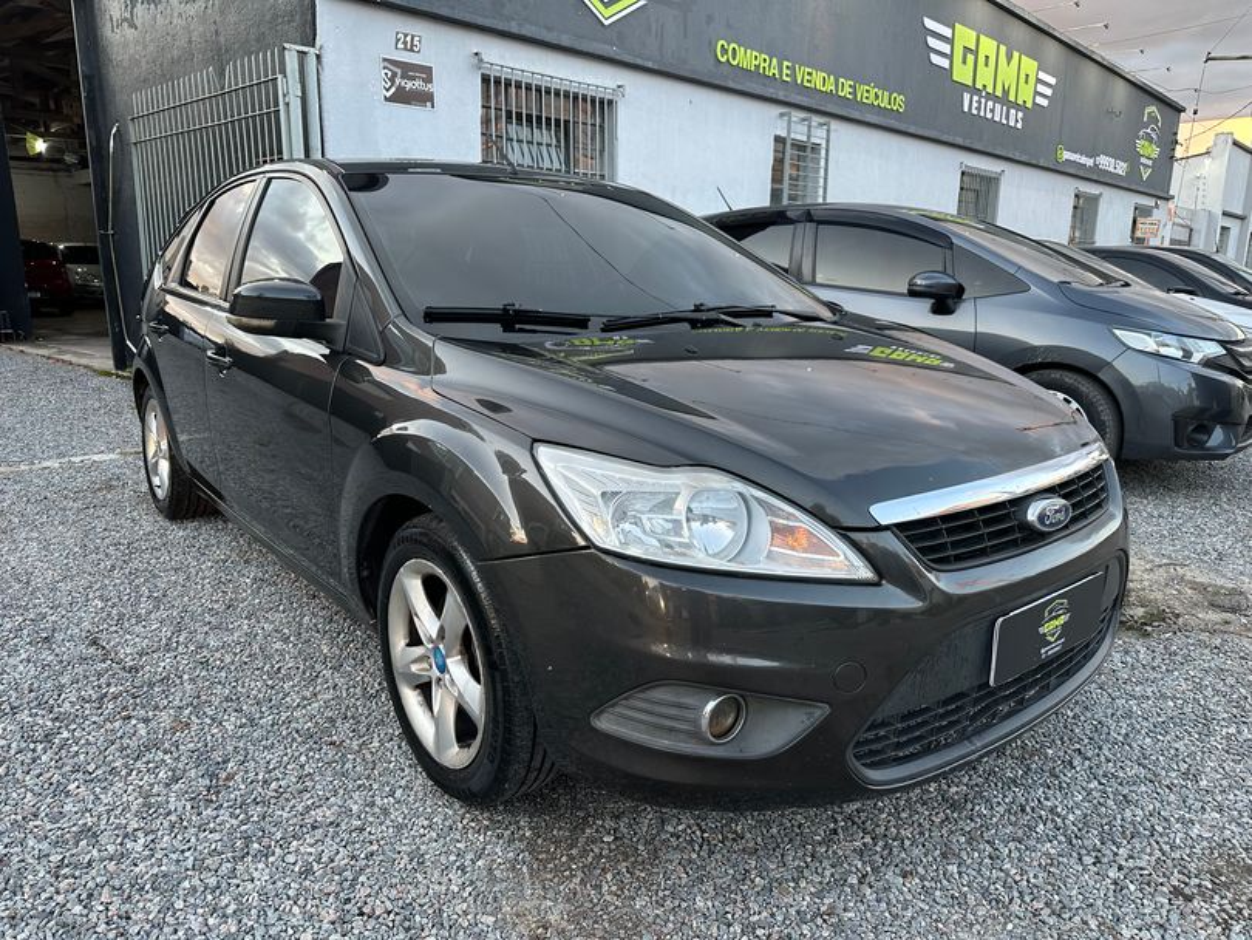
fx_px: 868
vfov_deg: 56.8
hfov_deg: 71.6
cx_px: 626
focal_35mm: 24
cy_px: 470
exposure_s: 1/121
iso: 125
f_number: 1.78
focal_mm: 6.86
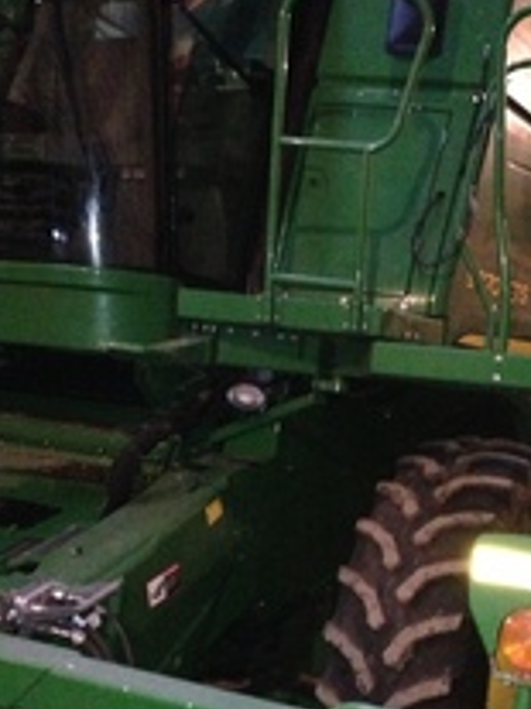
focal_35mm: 65
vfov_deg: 29.8
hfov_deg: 22.6
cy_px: 384
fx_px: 1331
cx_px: 233
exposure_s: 1/16
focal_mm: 4.13
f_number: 2.4
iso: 800
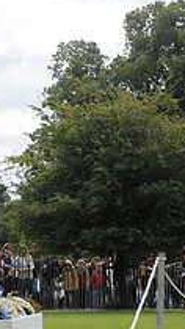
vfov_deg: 7.6
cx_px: -241
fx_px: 2479
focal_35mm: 284
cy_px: 119
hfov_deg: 4.2
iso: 1600
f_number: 6.3
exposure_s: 1/3200
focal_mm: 98
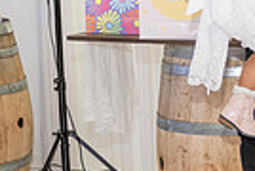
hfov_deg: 13.4
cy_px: 86
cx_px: 453
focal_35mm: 138
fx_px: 980
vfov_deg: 10.0
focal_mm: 32
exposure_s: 1/160
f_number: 3.2
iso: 800
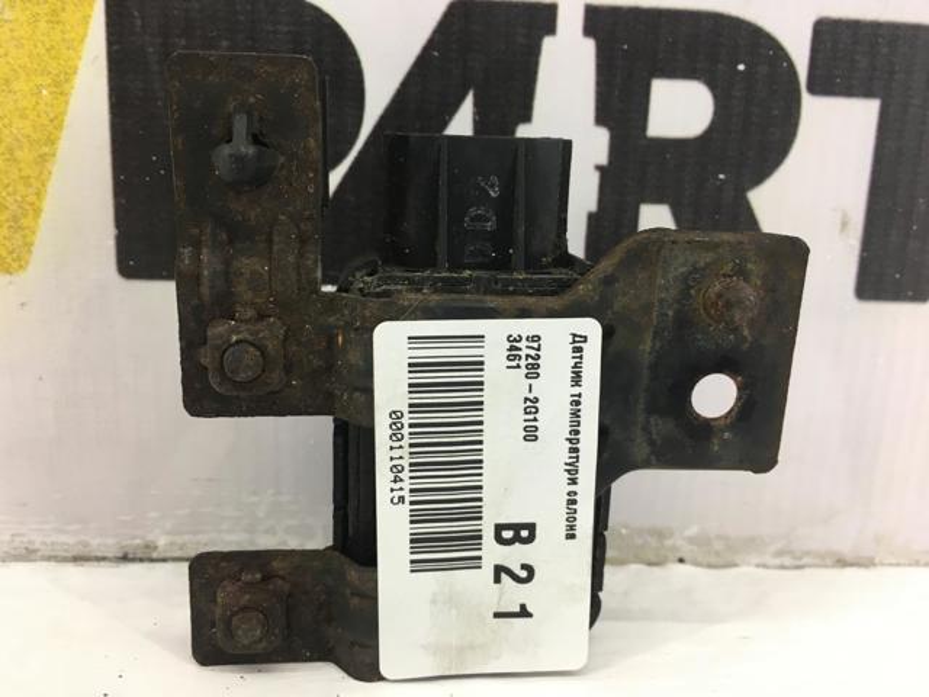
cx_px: 464
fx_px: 778
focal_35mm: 29
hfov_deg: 61.7
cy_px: 348
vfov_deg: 48.2
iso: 32
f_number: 2.2
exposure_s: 1/33
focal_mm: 4.15
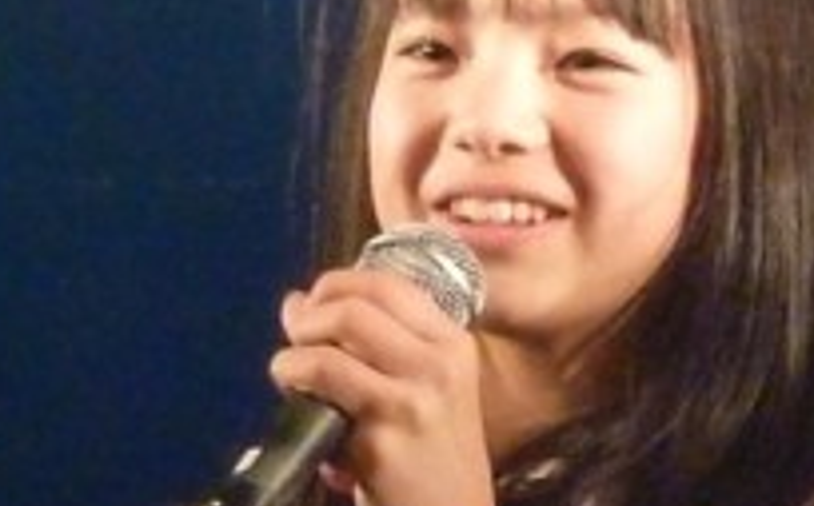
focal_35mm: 702
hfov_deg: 3.0
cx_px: 523
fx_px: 15556
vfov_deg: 1.9
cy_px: 283
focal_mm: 49.2
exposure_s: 1/30
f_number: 4.9
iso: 4000
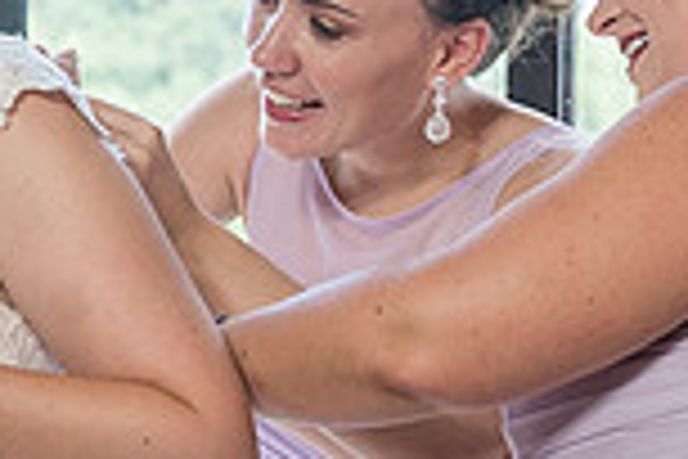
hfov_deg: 7.3
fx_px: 5370
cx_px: 121
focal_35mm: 281
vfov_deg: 4.9
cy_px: 326
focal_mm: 70
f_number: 5.6
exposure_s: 1/200
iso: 1000
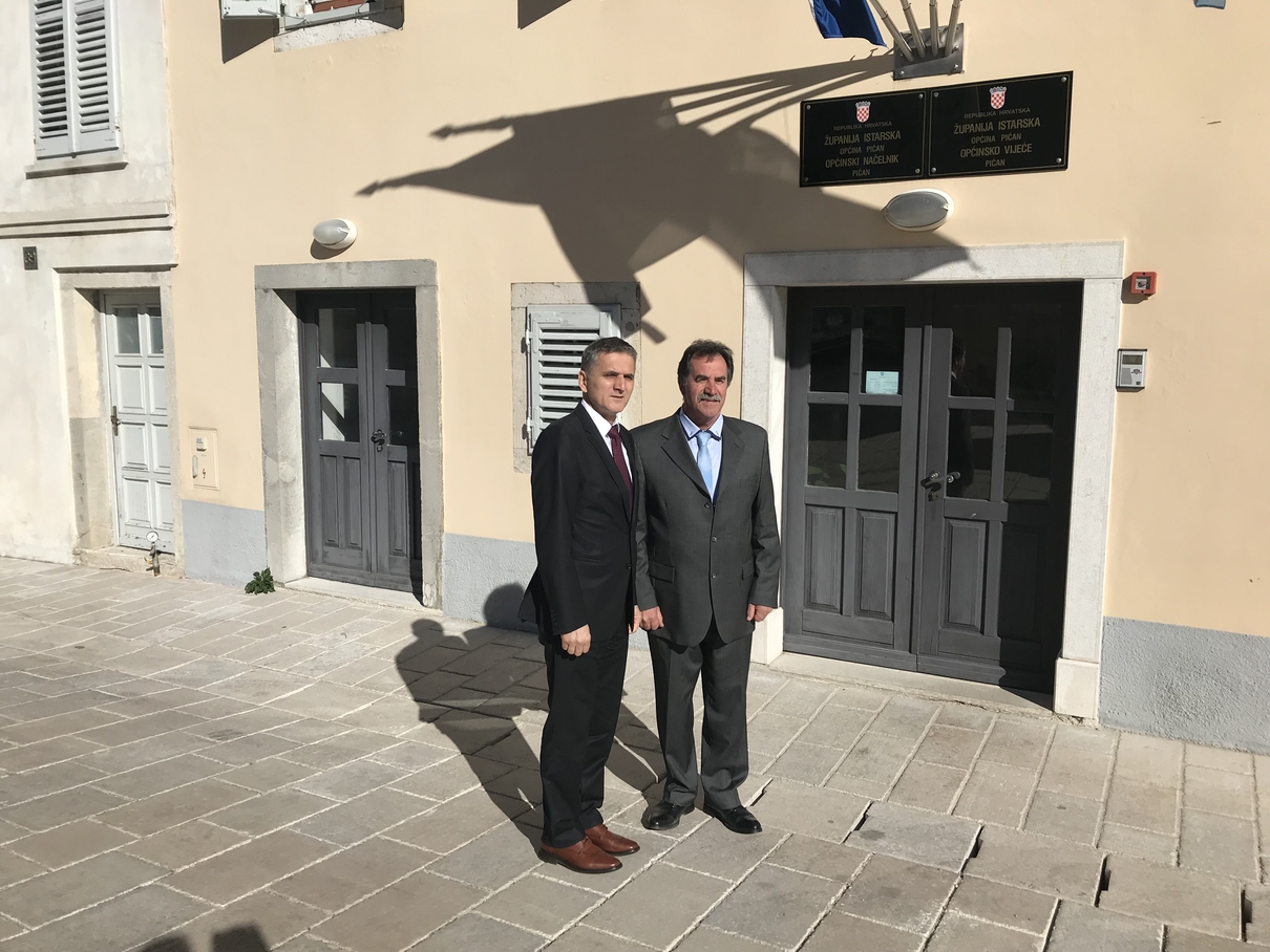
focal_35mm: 28
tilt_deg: -6.4
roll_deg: -1.5
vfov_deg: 49.8
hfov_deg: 63.4
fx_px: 1027
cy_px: 476
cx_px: 635
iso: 25
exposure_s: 1/5051
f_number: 1.8
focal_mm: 3.99
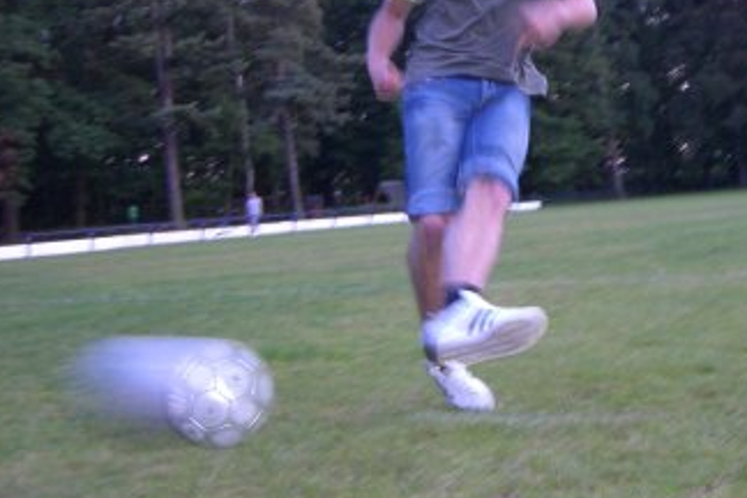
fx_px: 1266
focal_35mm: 61
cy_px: 144
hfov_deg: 32.4
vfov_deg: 22.1
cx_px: 542
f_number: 2.7
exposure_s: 1/60
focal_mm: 6.2
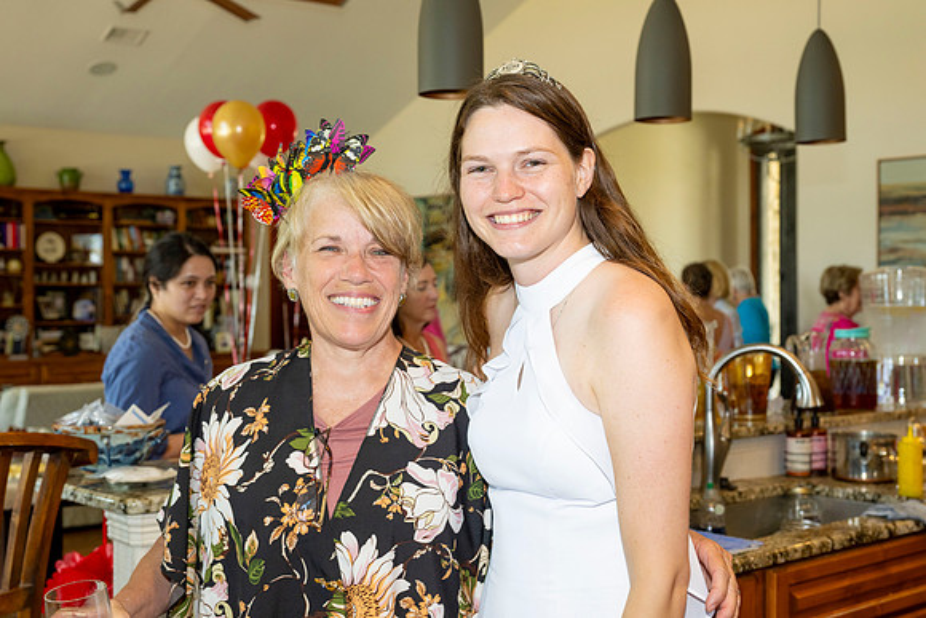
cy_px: 309
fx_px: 1158
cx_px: 463
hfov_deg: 43.6
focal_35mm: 45
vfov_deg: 29.9
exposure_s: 1/125
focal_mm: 45
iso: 800
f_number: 5.6
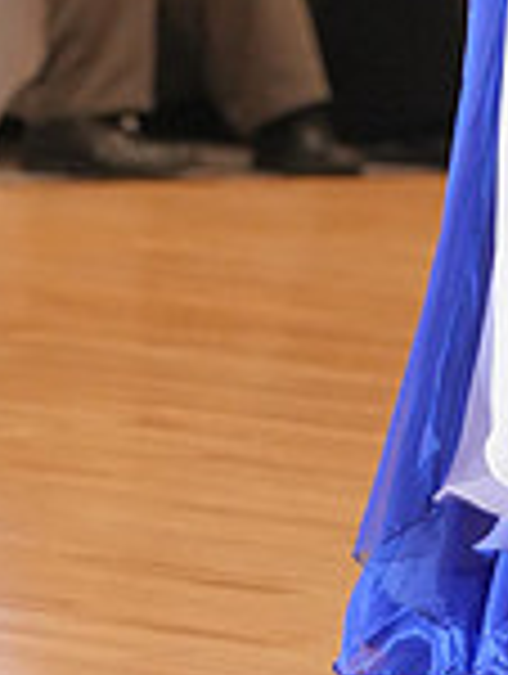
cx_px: 735
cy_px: -297
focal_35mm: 438
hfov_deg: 3.4
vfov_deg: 4.5
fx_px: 8546
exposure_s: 1/400
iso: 4000
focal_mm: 118
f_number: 4.5
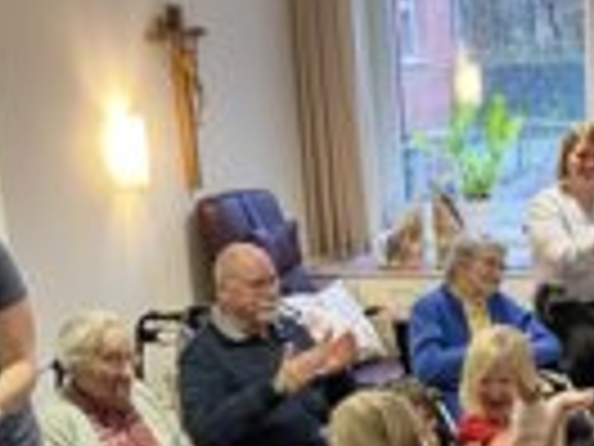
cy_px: 437
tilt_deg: -15.5
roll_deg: +4.1
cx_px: 450
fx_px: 1459
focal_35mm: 85
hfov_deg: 22.8
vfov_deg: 17.0
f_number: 1.8
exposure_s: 1/50
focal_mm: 3.99
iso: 200
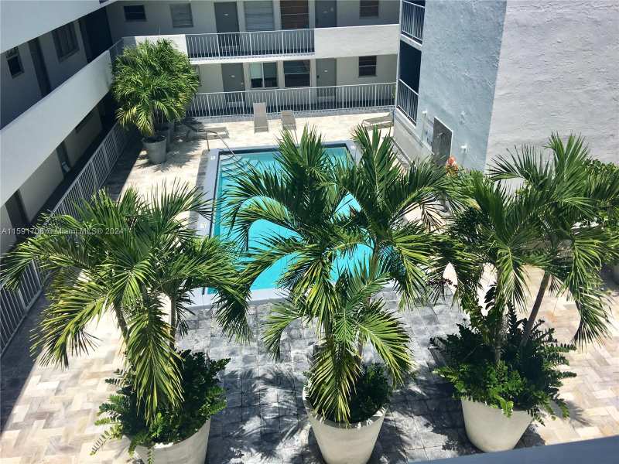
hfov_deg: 61.7
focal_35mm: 29
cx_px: 310
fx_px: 519
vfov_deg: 48.2
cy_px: 232
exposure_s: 1/1876
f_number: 2.2
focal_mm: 4.15
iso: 25
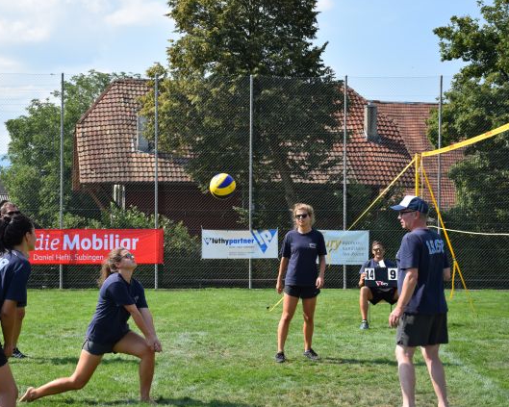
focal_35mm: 58
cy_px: 202
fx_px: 874
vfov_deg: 26.2
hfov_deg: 32.4
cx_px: 204
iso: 400
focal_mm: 34
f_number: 6.3
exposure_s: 1/1600
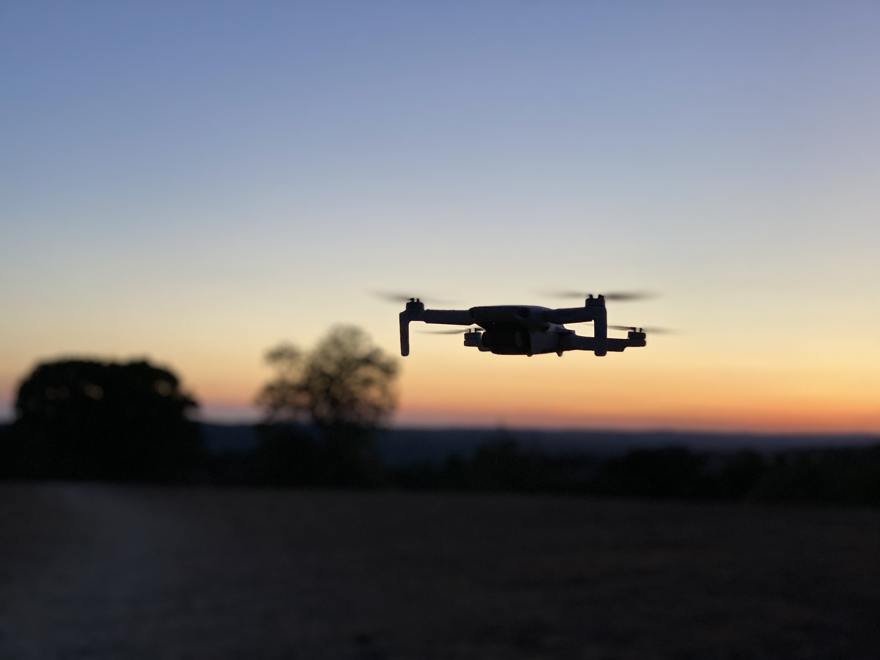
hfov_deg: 36.8
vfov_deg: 28.0
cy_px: 330
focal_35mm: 52
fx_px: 1322
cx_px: 440
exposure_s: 1/122
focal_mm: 6
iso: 64
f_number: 2
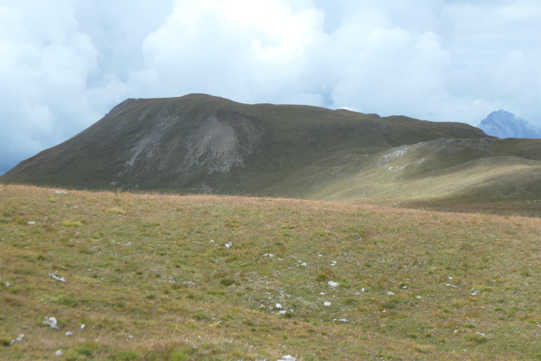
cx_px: 270
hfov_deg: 26.0
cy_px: 180
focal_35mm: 78
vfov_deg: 17.5
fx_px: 1172
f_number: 4.8
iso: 200
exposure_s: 1/1000
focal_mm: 28.4
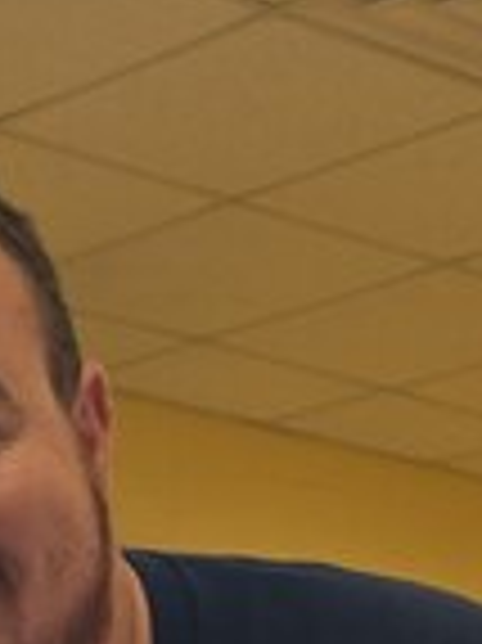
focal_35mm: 165
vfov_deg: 10.3
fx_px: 3068
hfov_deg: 8.6
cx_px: -378
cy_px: 1554
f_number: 1.7
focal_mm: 6.3
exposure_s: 1/62
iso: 25
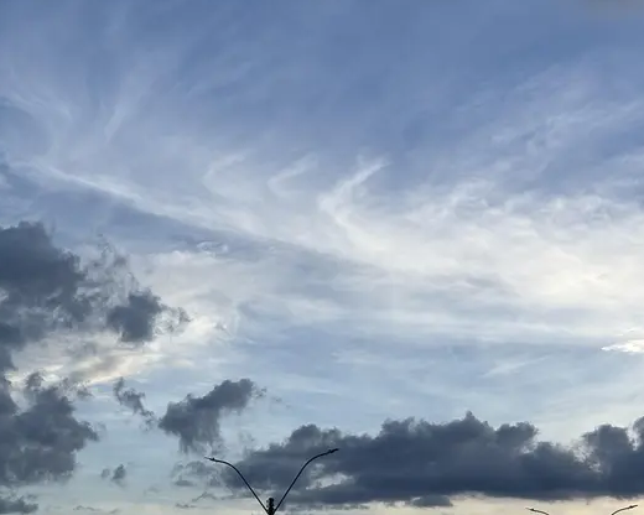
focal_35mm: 80
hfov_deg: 23.6
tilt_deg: +16.0
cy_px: 207
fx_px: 1525
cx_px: 155
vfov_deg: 19.2
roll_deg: -0.9
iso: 40
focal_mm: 5.96
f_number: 1.6
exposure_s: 1/1876
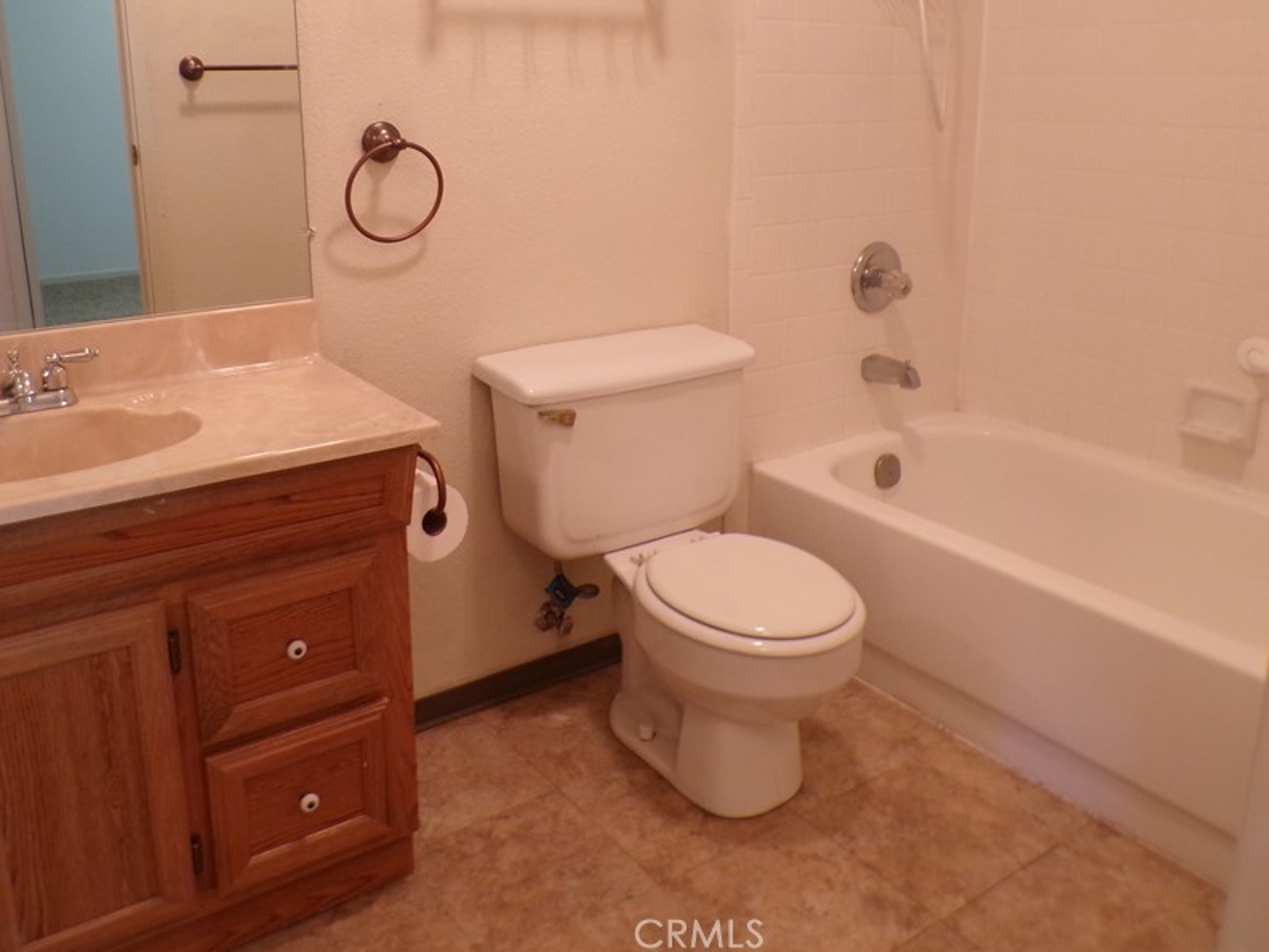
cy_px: 342
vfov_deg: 45.0
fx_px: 1137
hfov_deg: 58.3
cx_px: 605
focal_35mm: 31
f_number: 3
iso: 219
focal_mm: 4.3
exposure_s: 1/17
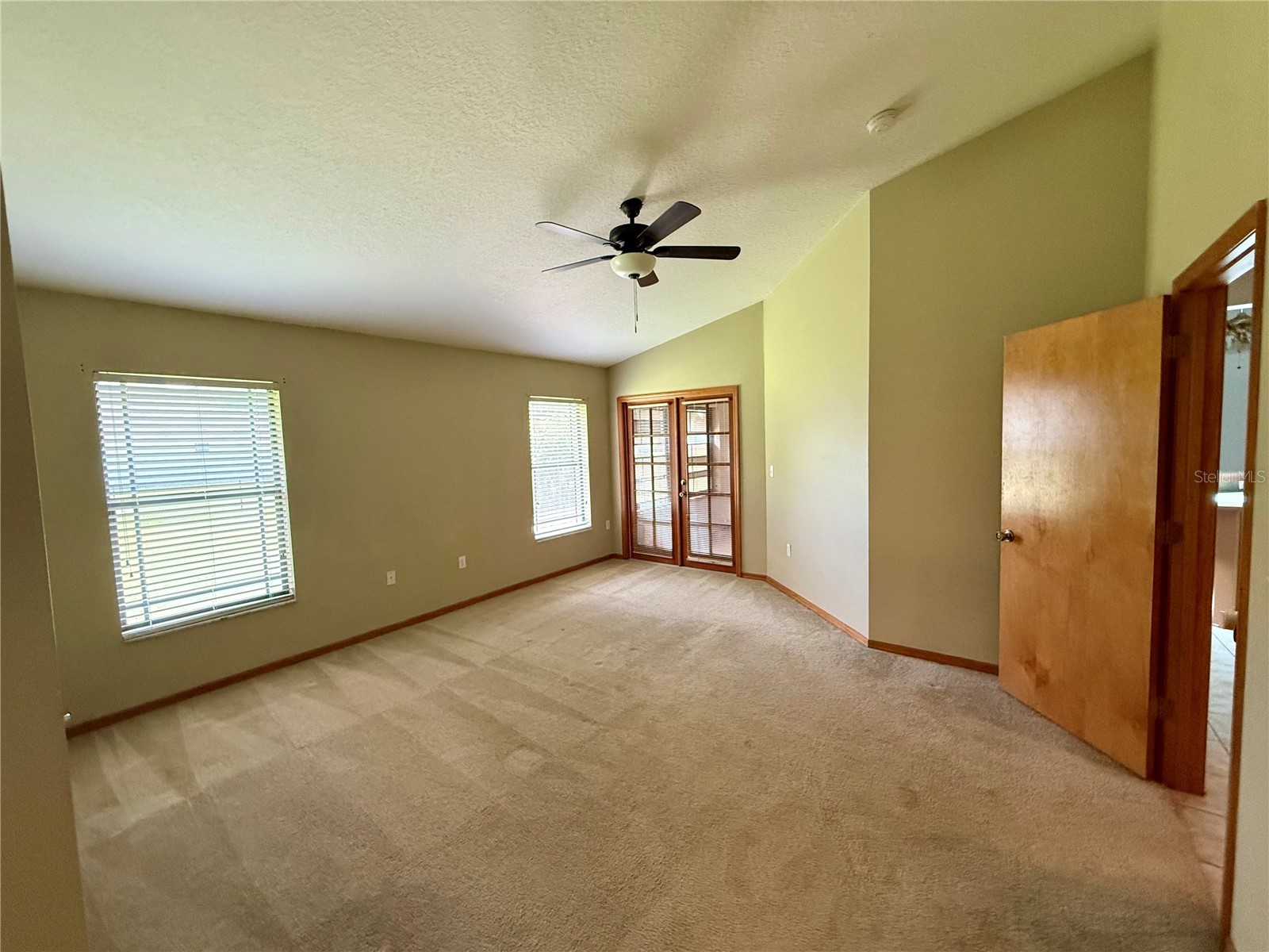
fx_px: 513
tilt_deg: -4.0
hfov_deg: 102.1
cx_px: 634
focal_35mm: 14
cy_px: 476
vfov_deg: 85.7
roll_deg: +2.3
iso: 400
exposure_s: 1/120
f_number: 2.2
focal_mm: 2.22
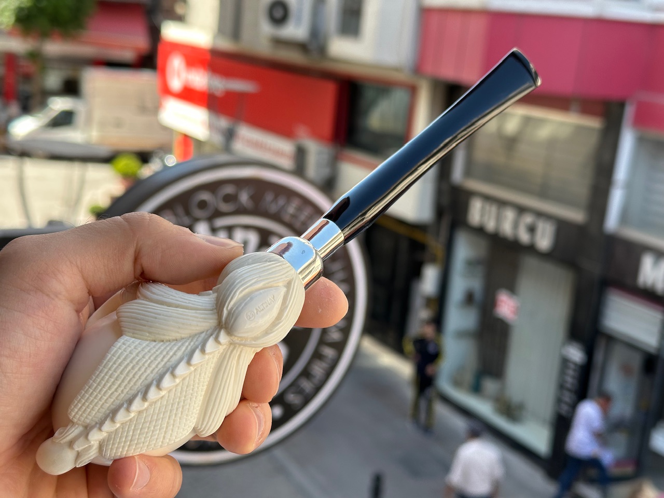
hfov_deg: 39.7
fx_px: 921
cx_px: 332
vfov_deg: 30.3
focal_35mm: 48
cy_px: 249
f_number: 1.78
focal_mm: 6.86
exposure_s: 1/506
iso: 64
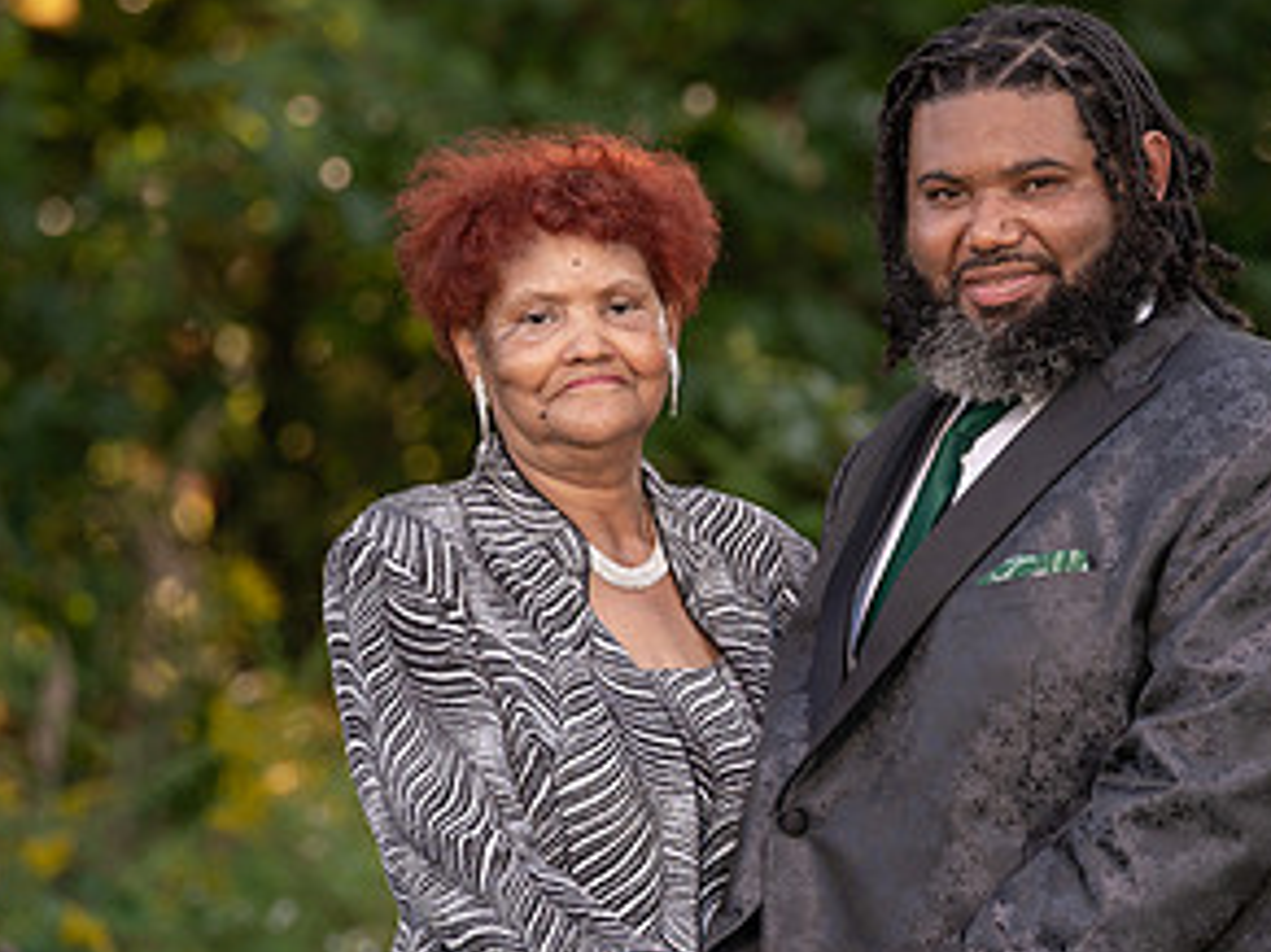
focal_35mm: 394
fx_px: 14461
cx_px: 829
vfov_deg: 3.8
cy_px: 589
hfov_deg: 5.0
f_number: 4
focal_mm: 197
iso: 100
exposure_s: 1/200
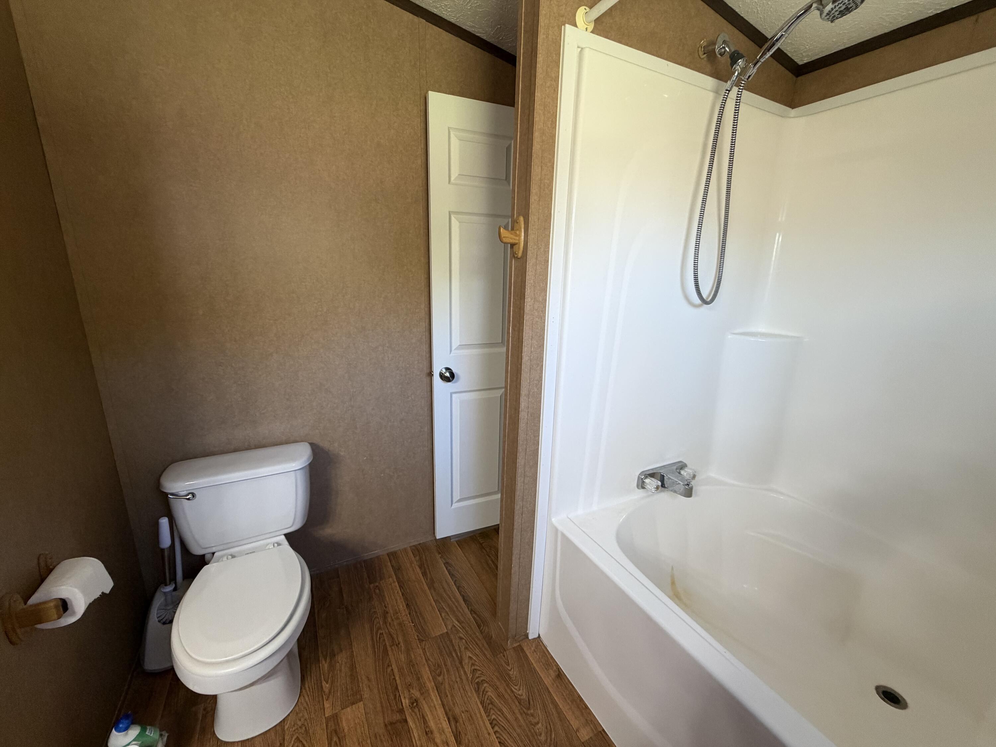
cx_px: 498
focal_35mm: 14
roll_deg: -1.6
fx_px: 403
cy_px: 374
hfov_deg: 102.1
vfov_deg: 85.7
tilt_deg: -14.7
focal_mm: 2.22
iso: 200
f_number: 2.2
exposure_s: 1/60
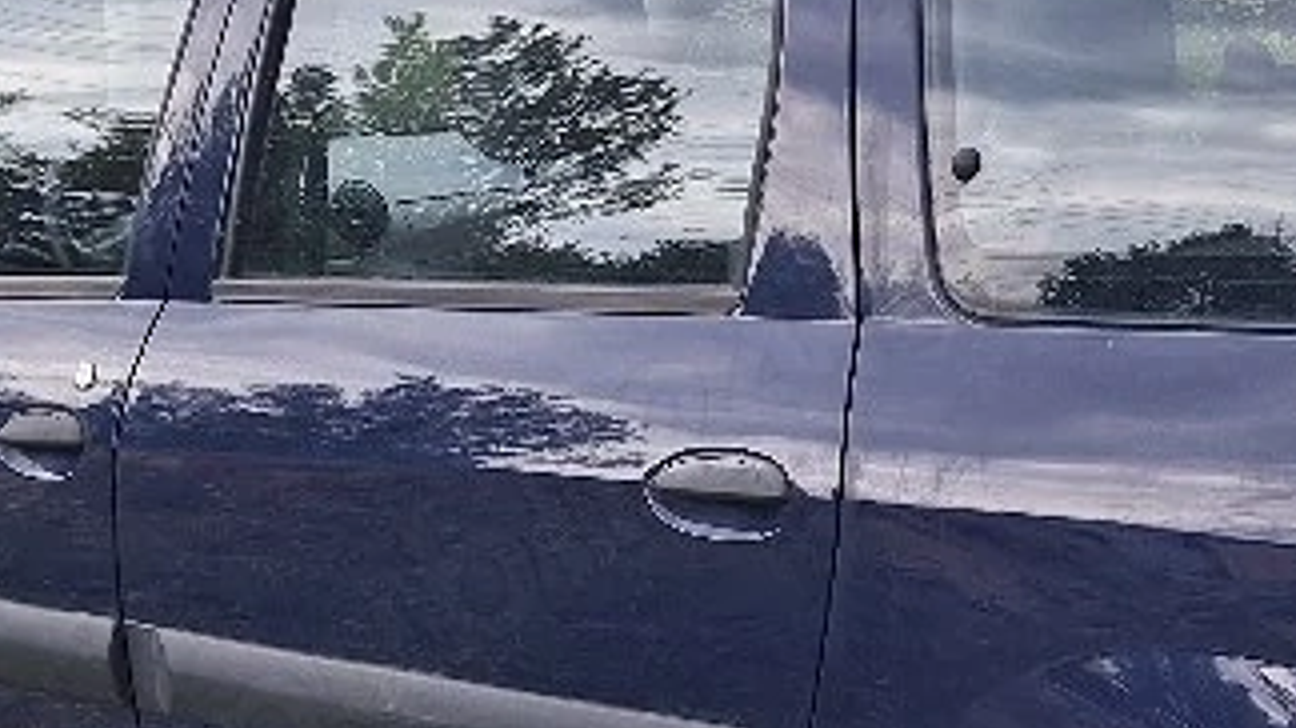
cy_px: 512
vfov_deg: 14.3
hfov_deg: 25.1
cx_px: 892
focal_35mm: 84
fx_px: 2886
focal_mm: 4.69
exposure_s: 1/217
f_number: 1.8
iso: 25
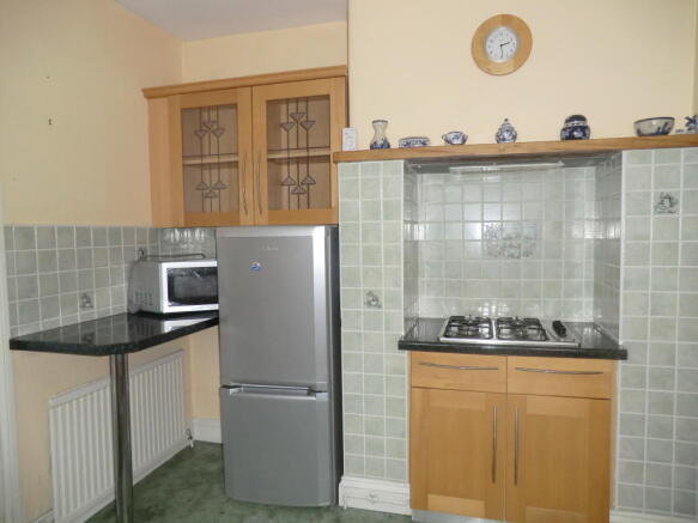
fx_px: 484
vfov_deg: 56.8
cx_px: 349
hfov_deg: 71.6
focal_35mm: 24
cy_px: 262
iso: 400
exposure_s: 1/60
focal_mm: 4.3
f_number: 3.2
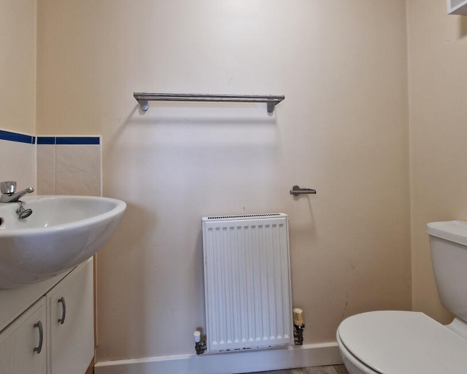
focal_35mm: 16
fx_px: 221
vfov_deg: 79.9
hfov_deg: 92.8
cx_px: 212
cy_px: 161
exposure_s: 1/50
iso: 80
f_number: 2.2
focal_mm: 2.2
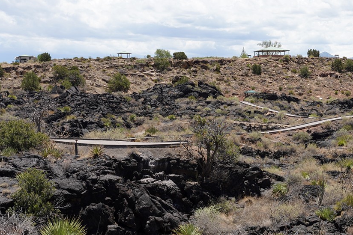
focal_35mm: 68
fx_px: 667
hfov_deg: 29.1
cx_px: 276
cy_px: 208
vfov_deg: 19.7
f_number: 13
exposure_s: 1/100
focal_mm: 28
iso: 100
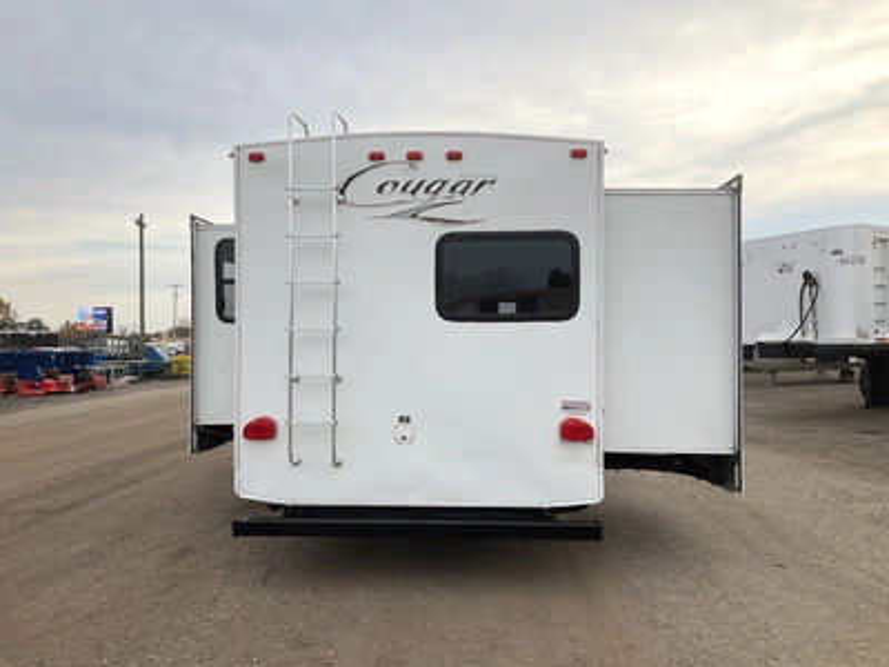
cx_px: 444
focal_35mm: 29
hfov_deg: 61.7
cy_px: 334
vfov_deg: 48.2
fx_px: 745
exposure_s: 1/1035
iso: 25
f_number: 1.8
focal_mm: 3
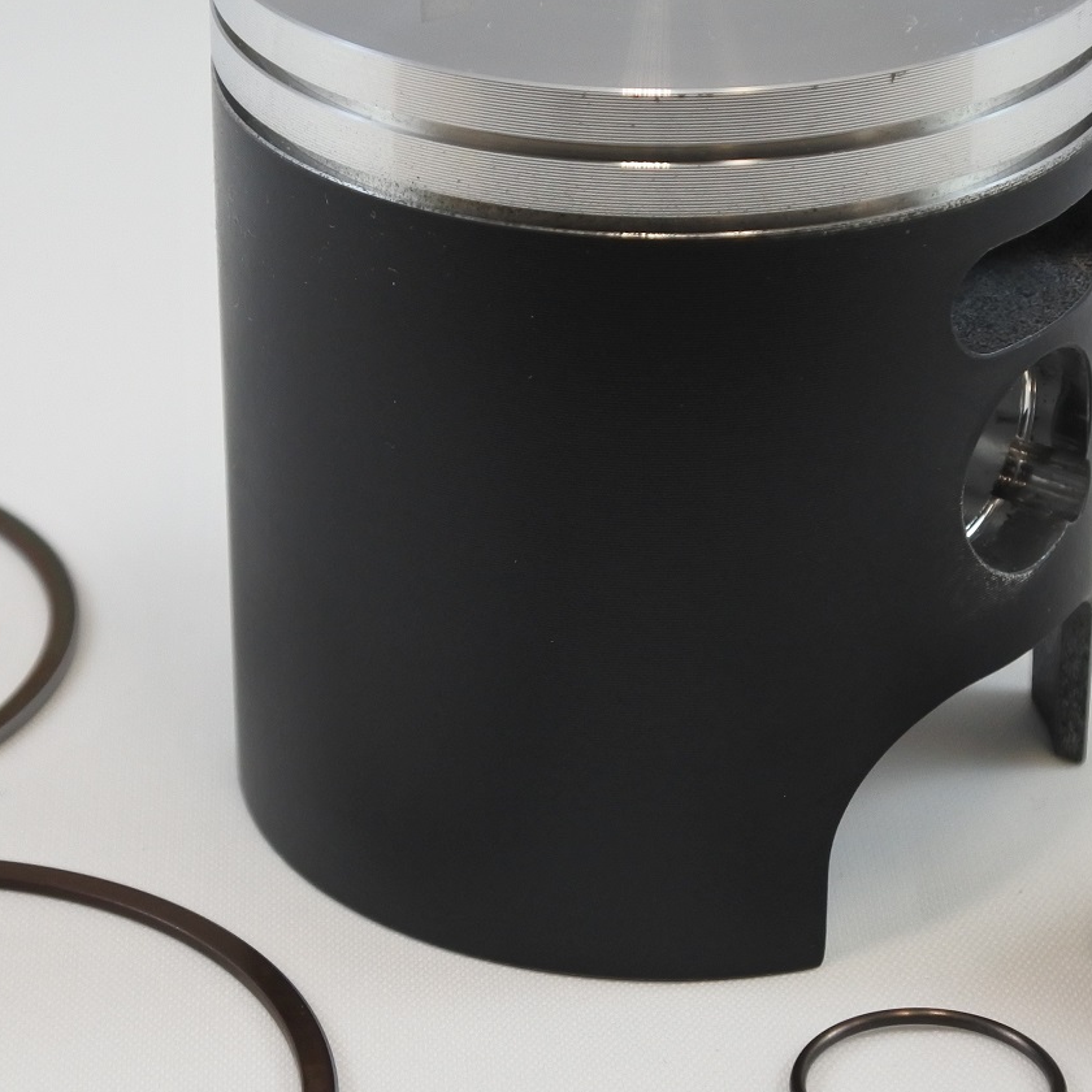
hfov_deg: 14.3
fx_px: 4354
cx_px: 519
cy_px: 604
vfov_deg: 14.3
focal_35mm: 122
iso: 400
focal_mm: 21.4
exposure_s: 1/125
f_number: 4.8
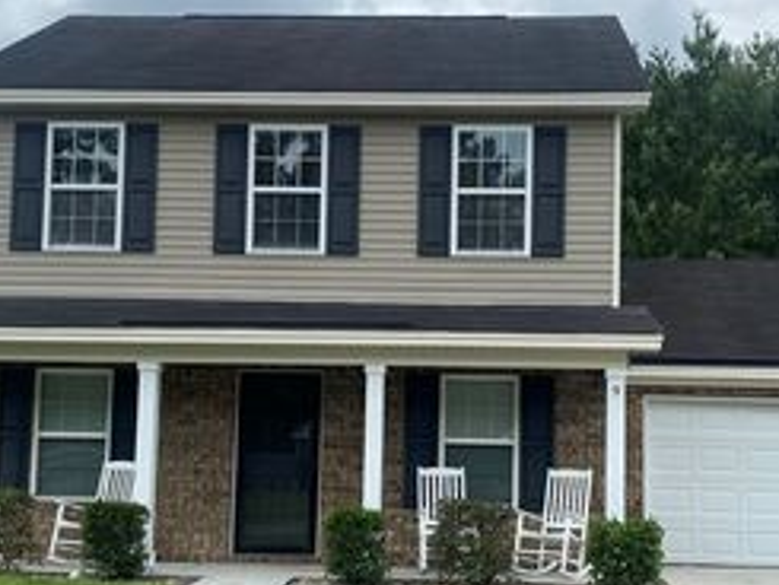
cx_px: 429
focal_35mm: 53
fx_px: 1193
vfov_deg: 27.4
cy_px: 380
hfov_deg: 36.1
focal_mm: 4.25
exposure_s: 1/3040
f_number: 1.8
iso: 32
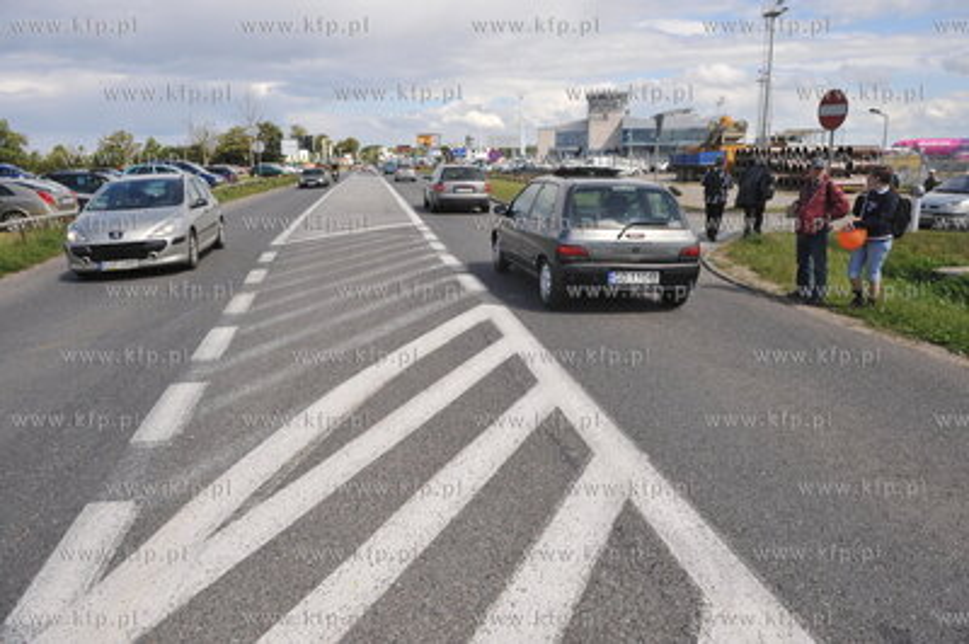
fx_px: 645
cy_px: 322
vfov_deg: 53.1
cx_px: 484
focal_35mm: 24
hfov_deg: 73.8
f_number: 7.1
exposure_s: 1/2500
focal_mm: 24
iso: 640
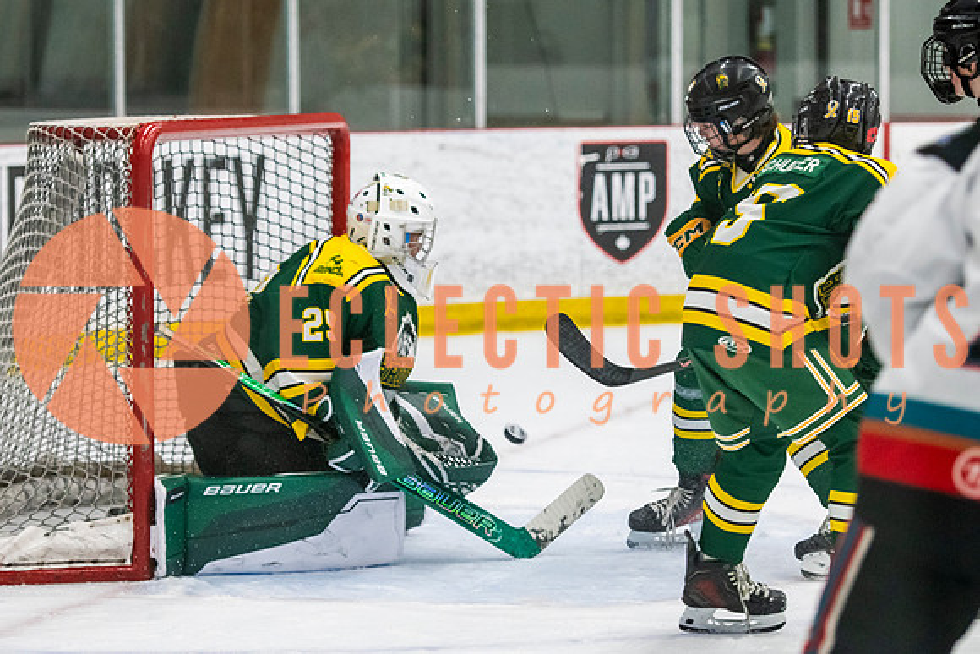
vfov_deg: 8.0
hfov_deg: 11.9
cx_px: 403
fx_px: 4703
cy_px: 325
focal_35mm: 173
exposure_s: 1/640
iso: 2500
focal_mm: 105
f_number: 3.2
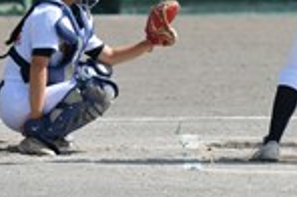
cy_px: -54
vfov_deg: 2.0
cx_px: 295
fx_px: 5680
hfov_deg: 3.0
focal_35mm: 690
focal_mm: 170
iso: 180
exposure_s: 1/2000
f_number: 4
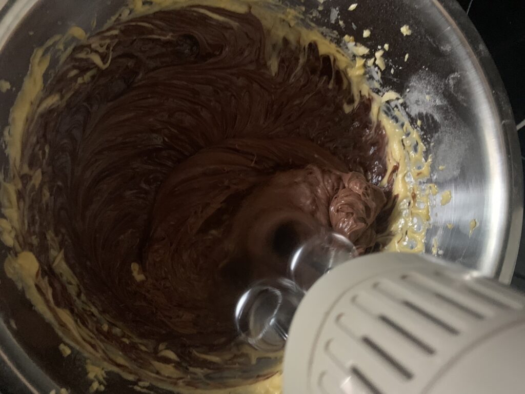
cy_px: 197
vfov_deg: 53.1
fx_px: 394
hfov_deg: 67.3
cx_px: 262
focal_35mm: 26
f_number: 1.8
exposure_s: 1/24
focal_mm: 4.25
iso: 800
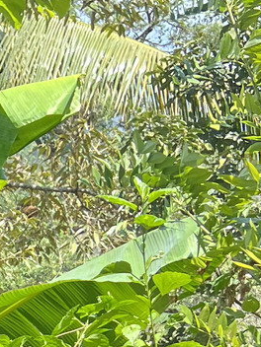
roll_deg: -3.9
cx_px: -379
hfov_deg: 8.9
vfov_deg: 12.5
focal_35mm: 149
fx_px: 1498
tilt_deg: -15.1
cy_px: 547
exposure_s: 1/493
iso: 50
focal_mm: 5.7
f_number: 1.5
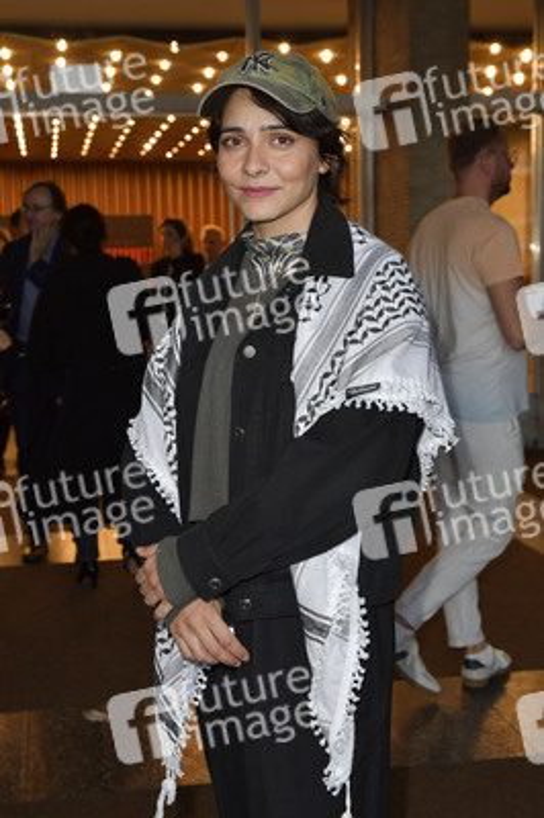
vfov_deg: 39.6
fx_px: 1135
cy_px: 409
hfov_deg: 26.9
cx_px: 272
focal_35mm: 50
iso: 1250
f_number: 6.3
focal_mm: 50
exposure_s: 1/250
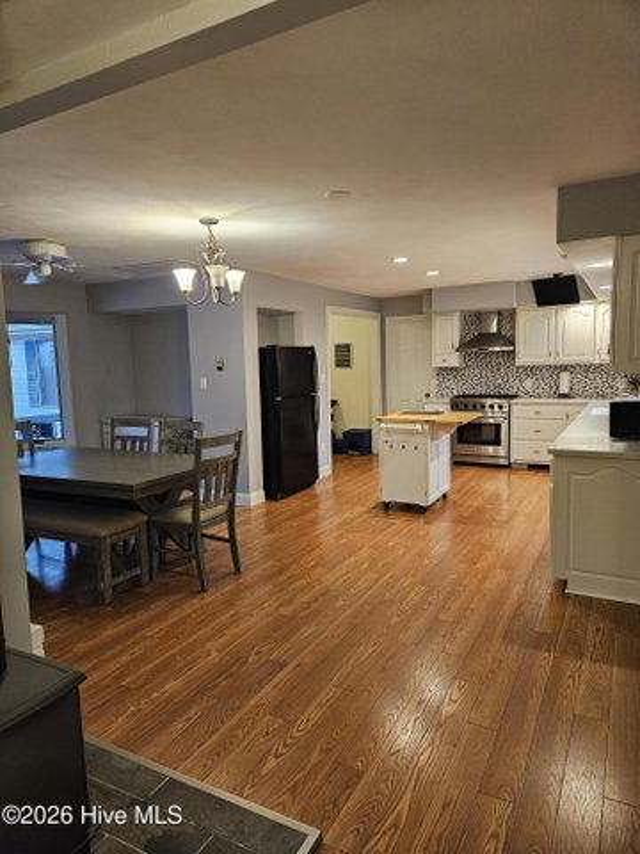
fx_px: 567
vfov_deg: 73.9
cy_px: 427
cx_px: 320
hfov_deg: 58.9
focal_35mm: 23
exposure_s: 1/120
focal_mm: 5.4
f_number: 1.8
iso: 500
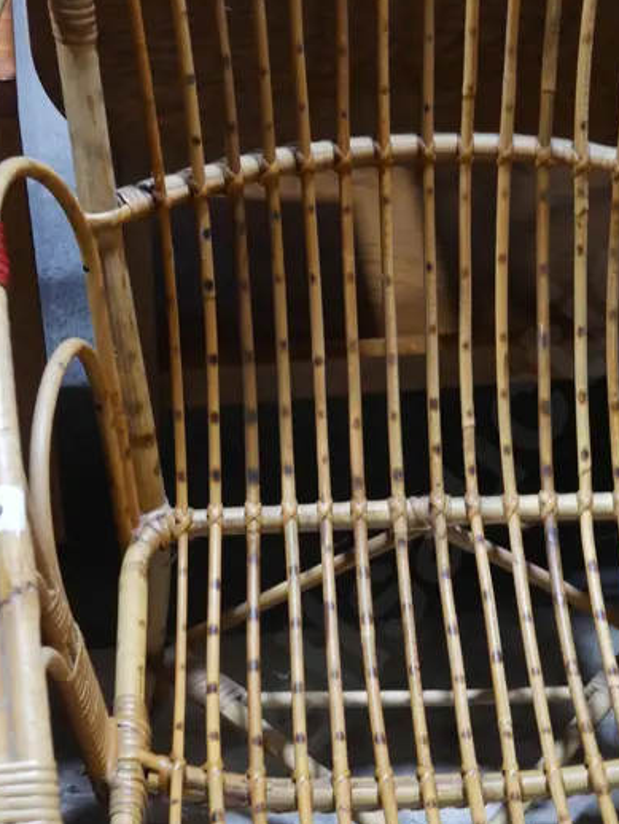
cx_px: 488
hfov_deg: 18.5
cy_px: 464
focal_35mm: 79
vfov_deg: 24.7
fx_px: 1882
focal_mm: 20
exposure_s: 1/60
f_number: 4.5
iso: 640
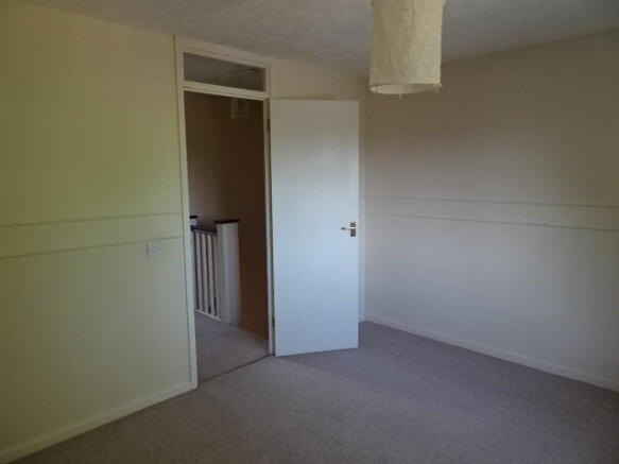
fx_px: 429
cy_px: 232
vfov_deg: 56.8
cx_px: 310
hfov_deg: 71.6
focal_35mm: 24
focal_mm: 4.1
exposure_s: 1/30
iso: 100
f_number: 3.5
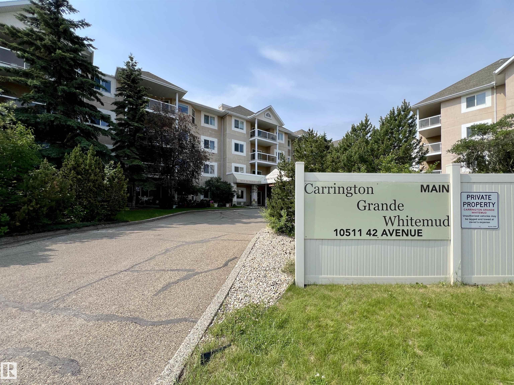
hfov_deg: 106.2
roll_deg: -0.8
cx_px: 257
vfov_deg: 89.9
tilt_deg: +1.7
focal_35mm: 13
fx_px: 193
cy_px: 192
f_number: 1.8
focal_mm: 1.57
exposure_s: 1/1340
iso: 32
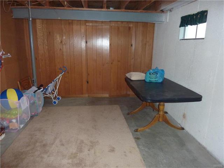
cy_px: 84
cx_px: 112
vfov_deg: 54.9
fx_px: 162
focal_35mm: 25
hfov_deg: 69.4
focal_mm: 4.1
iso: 400
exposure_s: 1/30
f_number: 3.3
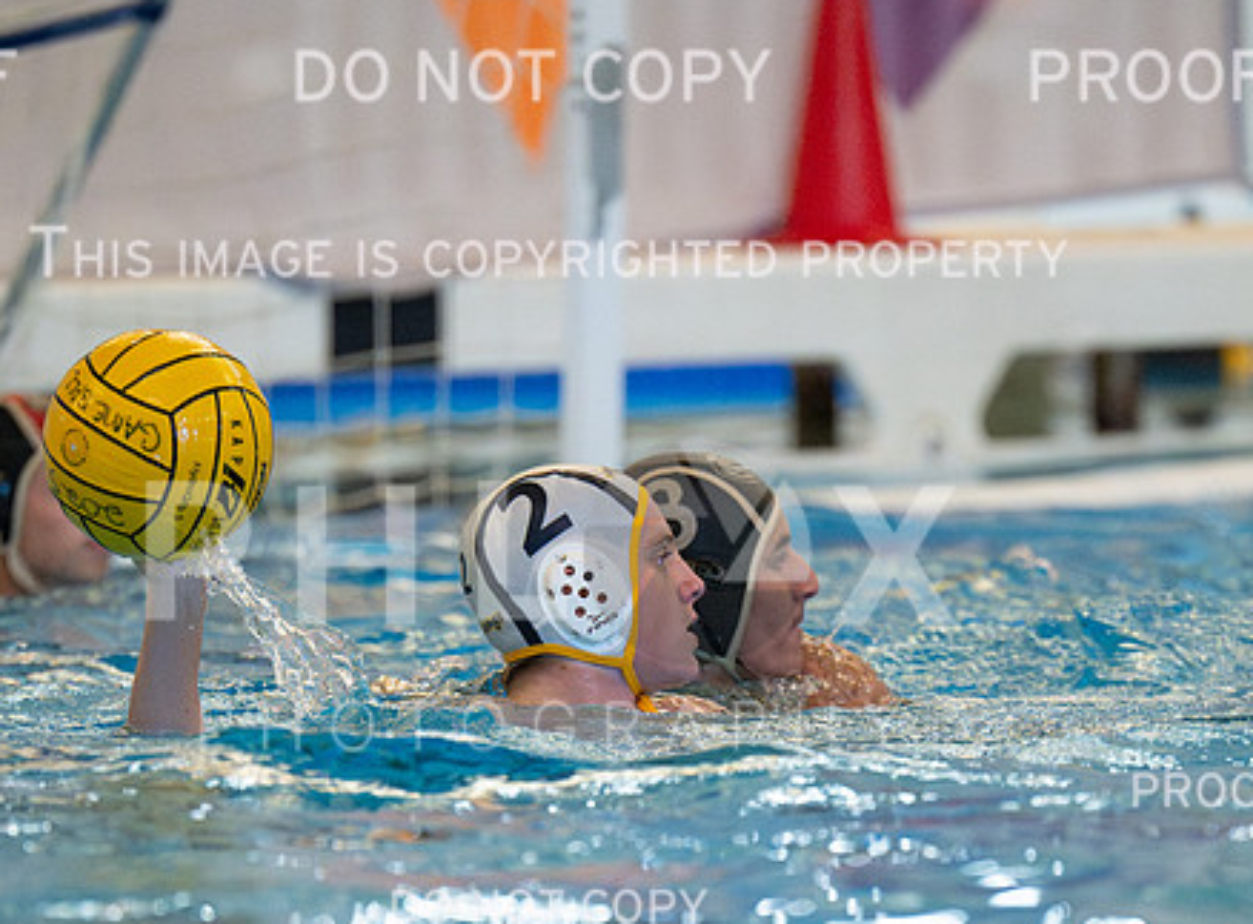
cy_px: 815
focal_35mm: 424
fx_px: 15256
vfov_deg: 3.5
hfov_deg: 4.7
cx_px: 747
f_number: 3.2
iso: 6400
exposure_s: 1/640
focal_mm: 200
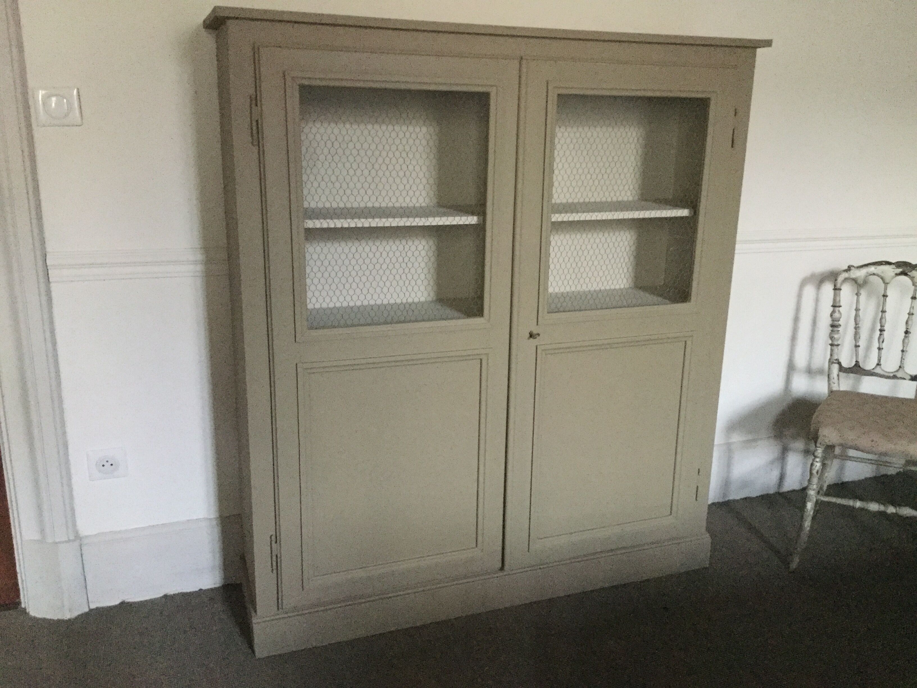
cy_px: 344
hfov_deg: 58.4
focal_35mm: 31
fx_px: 821
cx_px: 458
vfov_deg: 45.4
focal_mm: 3.3
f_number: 2.4
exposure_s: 1/17
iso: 320
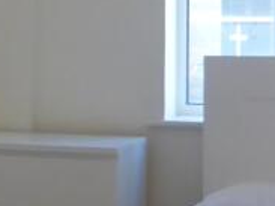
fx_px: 1111
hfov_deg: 13.9
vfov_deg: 10.6
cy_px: 42
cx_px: 5
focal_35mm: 140
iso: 250
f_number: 3.3
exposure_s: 1/60
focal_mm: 4.3
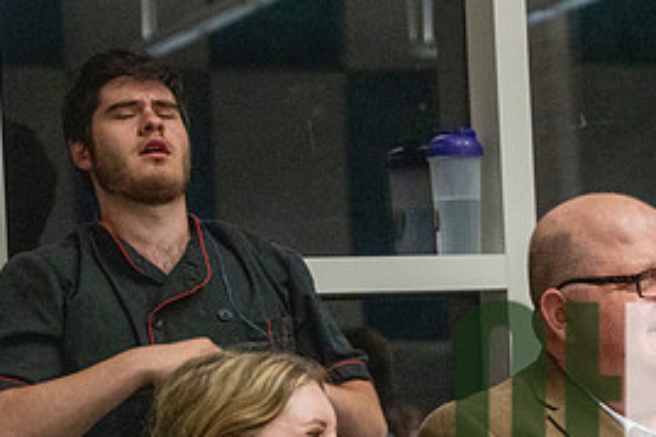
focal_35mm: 151
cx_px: 639
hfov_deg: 13.4
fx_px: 2750
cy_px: 416
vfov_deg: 9.0
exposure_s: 1/500
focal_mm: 70
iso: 10000
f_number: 4
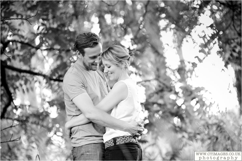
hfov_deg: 23.9
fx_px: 571
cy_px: 80
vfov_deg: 16.1
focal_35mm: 85
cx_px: 121
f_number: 2
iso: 500
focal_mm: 85
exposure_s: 1/200
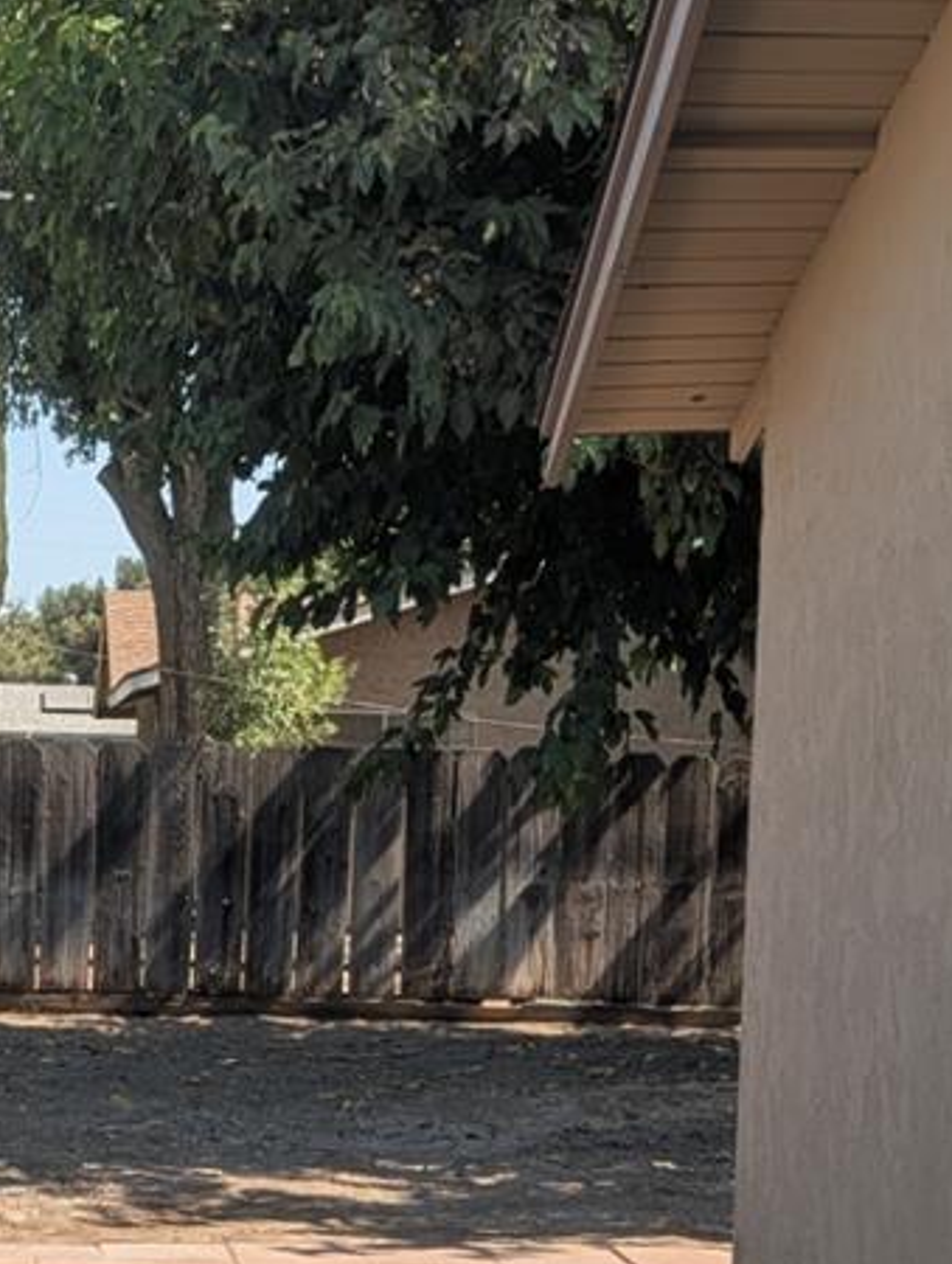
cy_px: 979
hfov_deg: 18.2
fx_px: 2925
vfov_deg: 24.1
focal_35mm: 80
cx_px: 100
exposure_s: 1/519
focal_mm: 6.9
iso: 20
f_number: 1.68
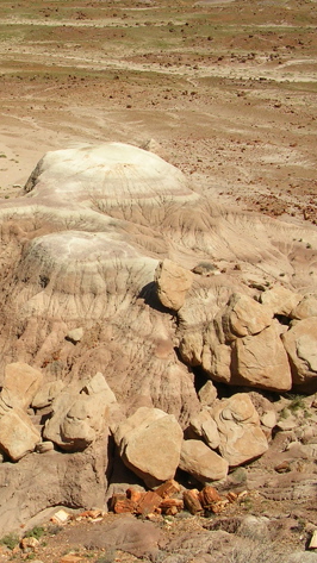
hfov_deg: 21.1
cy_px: 283
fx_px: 837
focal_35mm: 56
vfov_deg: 37.2
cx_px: 48
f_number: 5.6
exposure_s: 1/493
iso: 50
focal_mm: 5.8
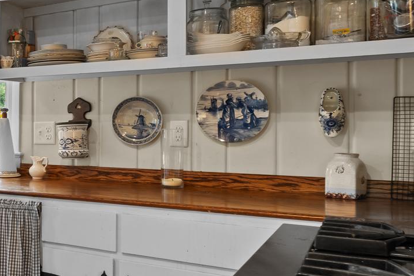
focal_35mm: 47
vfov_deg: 28.4
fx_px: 546
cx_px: -114
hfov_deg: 32.3
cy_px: 134
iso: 250
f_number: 7.1
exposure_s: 1
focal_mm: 11
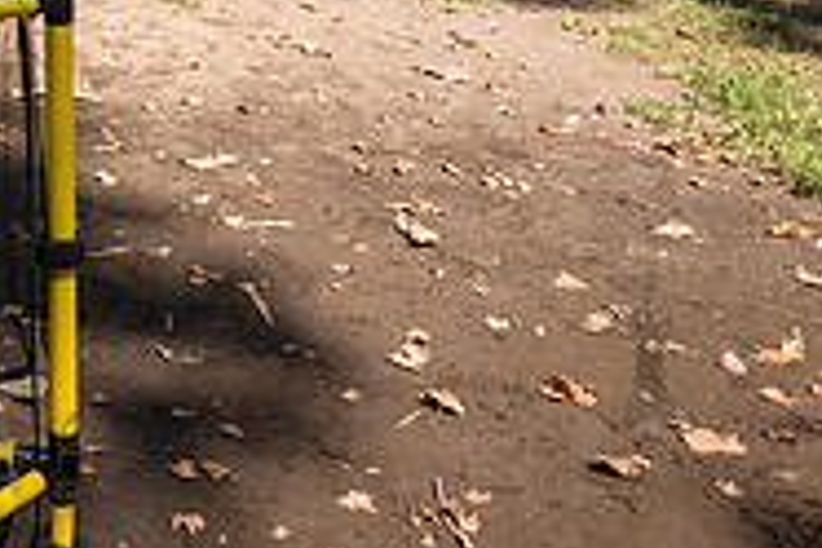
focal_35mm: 75
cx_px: -208
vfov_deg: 16.4
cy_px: -294
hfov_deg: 24.1
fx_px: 1712
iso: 400
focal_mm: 24
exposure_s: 1/1000
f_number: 5
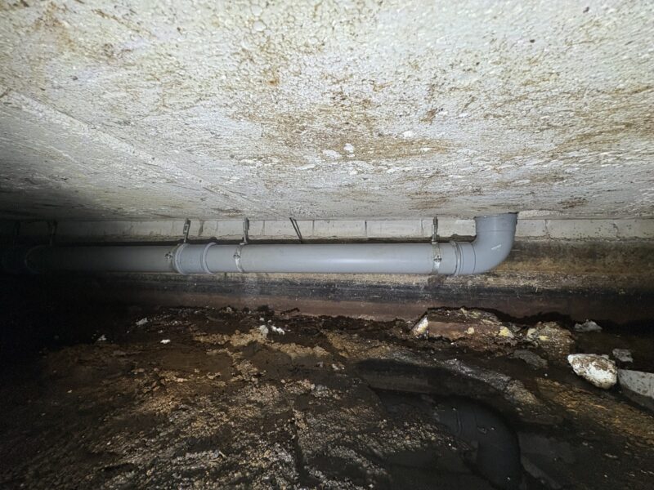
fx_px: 265
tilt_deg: +1.7
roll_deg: -0.2
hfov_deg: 102.1
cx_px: 327
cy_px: 245
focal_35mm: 14
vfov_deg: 85.7
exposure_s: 1/50
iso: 250
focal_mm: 2.22
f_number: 2.2
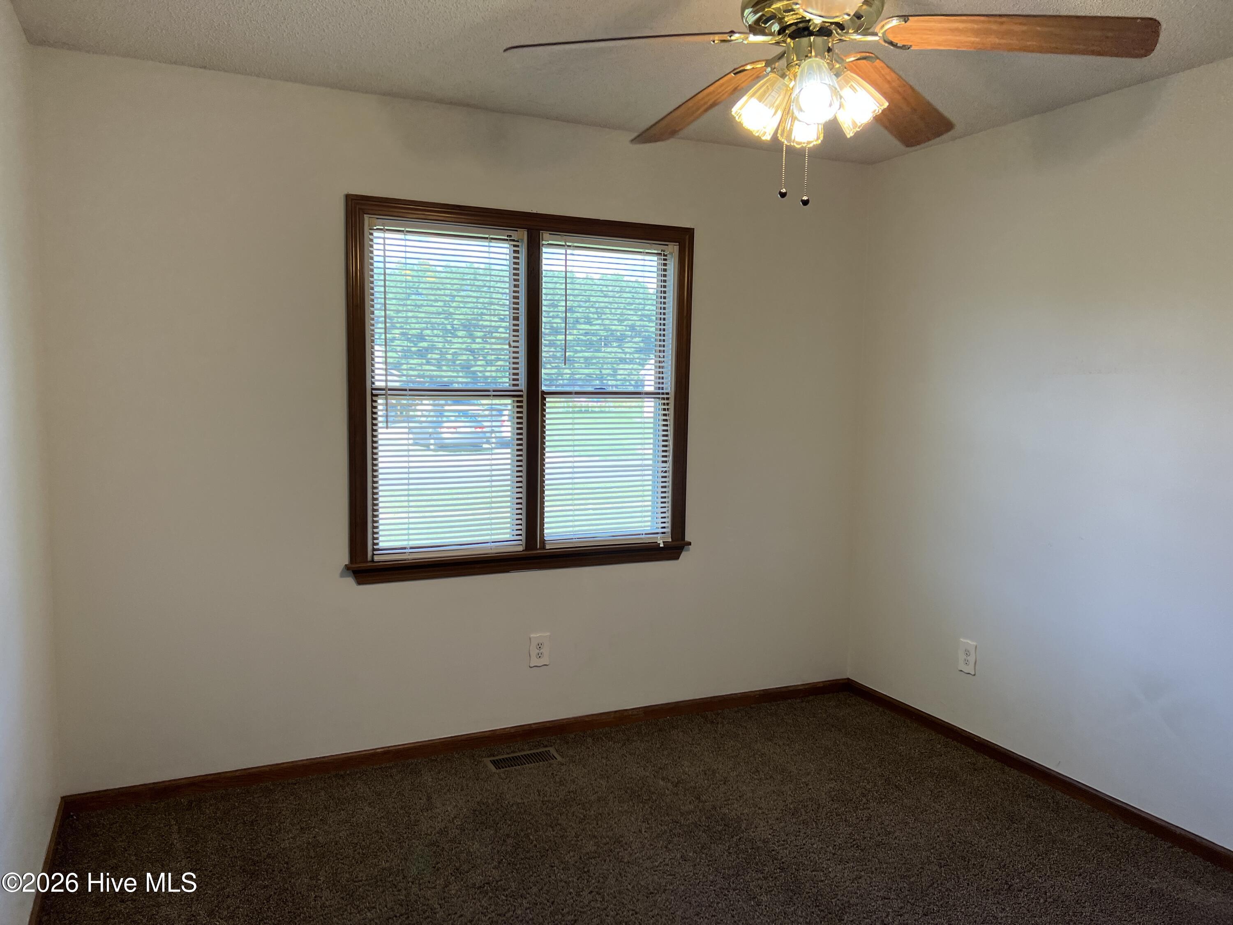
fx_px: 926
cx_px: 616
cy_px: 462
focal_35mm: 26
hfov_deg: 67.3
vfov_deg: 53.1
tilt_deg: -4.8
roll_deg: -0.4
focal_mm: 5.7
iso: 64
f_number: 1.5
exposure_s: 1/134
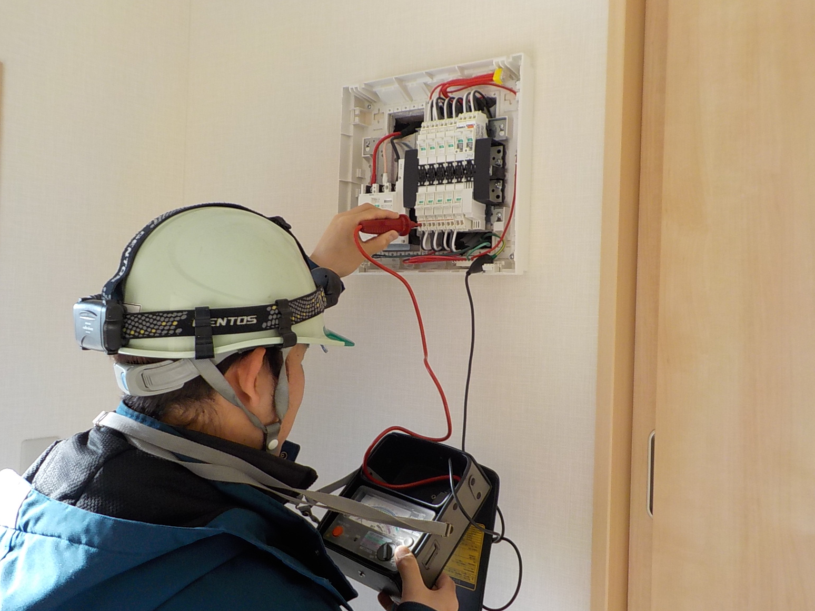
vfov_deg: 45.4
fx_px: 730
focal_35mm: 31
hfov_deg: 58.3
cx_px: 397
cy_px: 307
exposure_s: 1/125
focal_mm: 4.1
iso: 125
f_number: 3.3
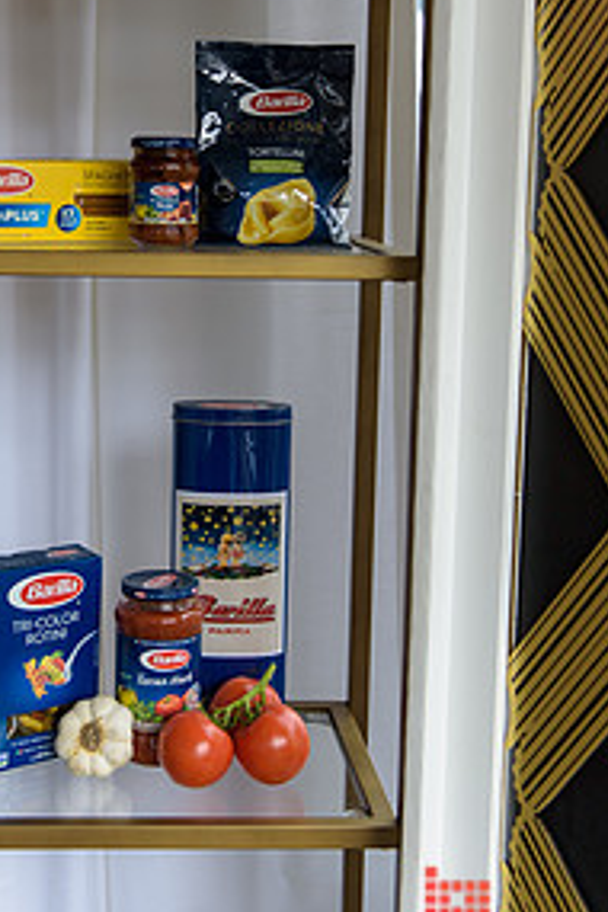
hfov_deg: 22.5
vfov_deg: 33.1
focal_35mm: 60
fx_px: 1520
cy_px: 310
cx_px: 170
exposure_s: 1/160
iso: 200
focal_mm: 38
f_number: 3.2
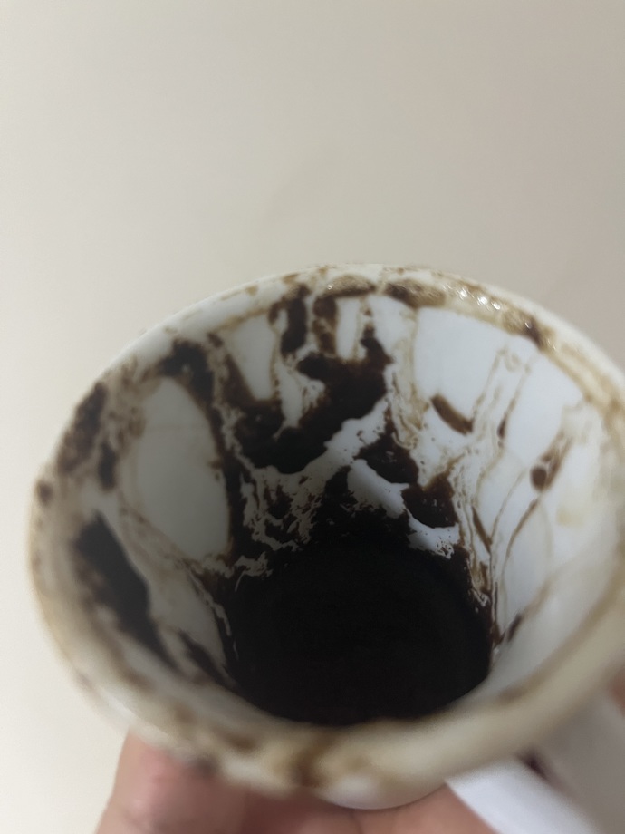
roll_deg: +5.0
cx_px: 312
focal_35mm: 26
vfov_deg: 67.3
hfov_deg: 53.1
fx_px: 626
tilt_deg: -23.6
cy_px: 417
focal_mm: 5.1
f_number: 1.6
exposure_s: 1/33
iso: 500
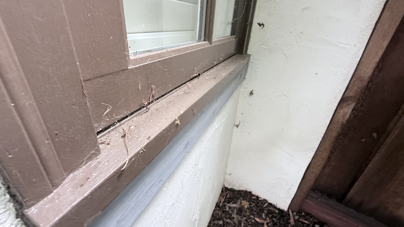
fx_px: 171
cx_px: 193
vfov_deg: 67.1
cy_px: 108
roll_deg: -2.7
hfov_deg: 99.3
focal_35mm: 16
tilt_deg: -27.4
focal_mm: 2.22
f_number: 2.2
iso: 250
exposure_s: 1/99
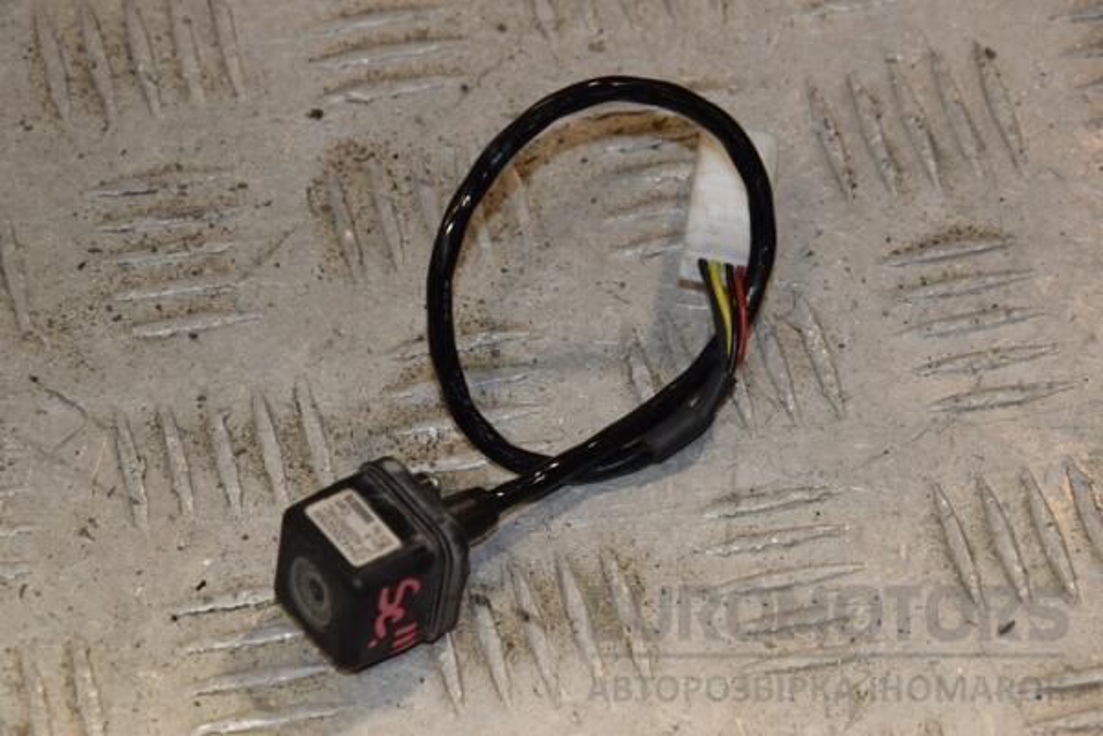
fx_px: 4825
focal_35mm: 158
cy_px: 368
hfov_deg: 13.0
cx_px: 552
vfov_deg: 8.7
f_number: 9
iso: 800
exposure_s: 1/200
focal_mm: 105
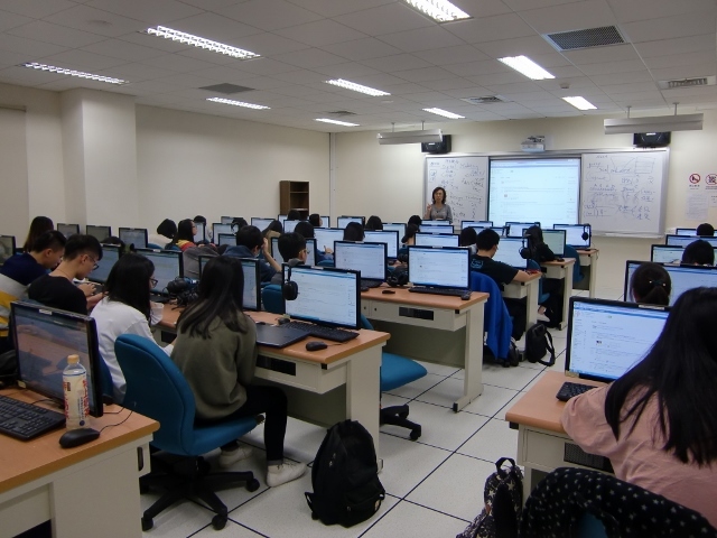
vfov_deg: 49.7
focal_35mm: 28
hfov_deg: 63.4
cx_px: 358
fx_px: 580
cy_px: 269
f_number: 2.6
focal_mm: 4.9
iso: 100
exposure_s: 1/60
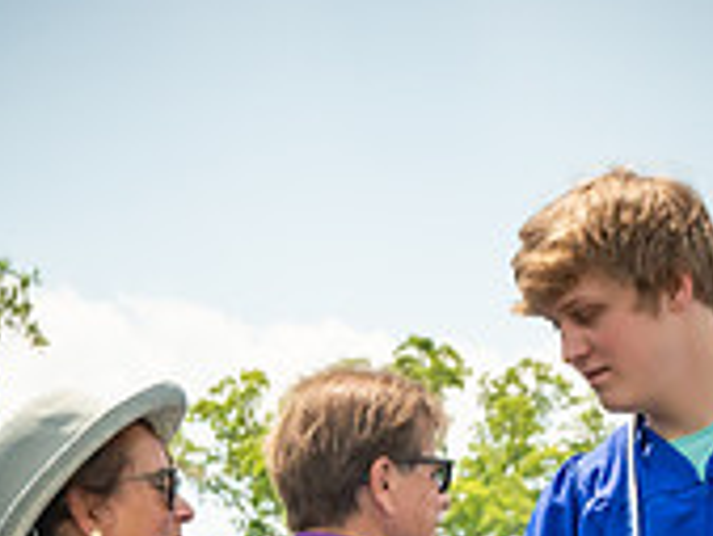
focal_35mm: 219
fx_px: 4514
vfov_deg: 6.6
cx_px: 215
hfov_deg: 9.0
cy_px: 937
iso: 200
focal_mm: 38
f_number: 7.1
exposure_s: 1/800
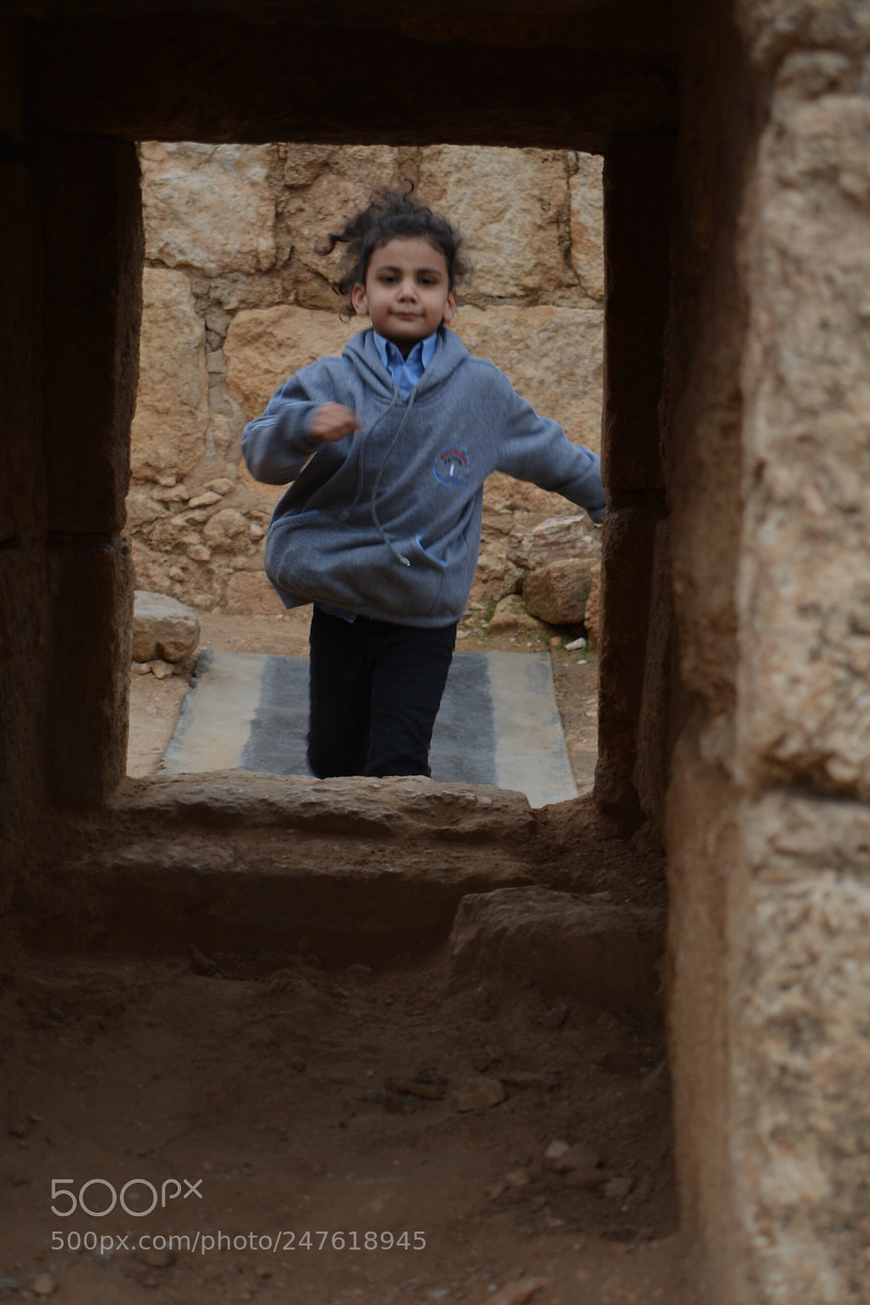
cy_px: 652
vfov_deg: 29.9
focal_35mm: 68
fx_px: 2446
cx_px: 435
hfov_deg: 20.2
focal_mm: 45
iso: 100
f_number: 5
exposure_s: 1/100
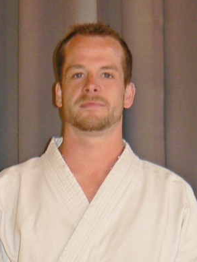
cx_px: 98
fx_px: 281
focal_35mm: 37
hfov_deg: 38.7
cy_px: 133
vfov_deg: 50.1
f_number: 2.8
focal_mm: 6
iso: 100
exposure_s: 1/30
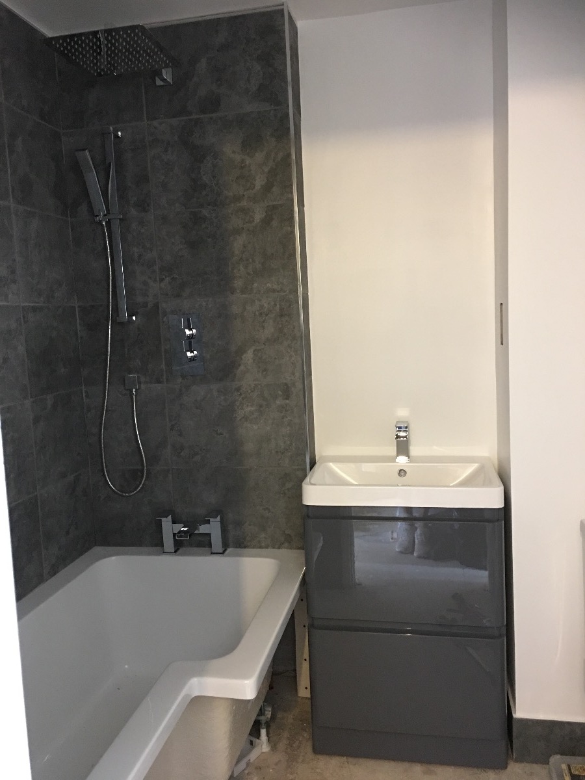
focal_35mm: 29
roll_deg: +1.2
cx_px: 292
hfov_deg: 48.2
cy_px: 390
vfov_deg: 61.7
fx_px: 653
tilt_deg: -5.4
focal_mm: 4.15
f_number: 2.2
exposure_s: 1/8
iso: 125
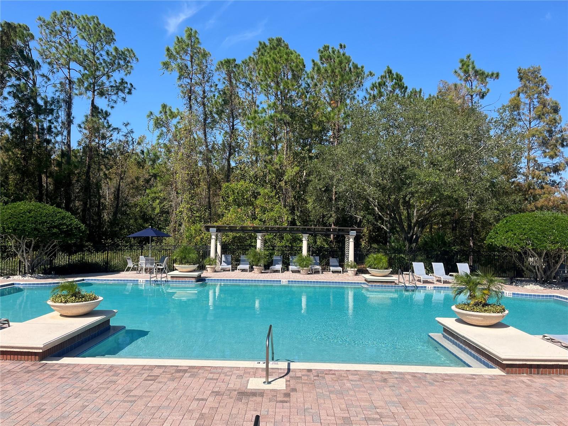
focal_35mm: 26
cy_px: 213
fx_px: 427
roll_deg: -0.7
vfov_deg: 53.1
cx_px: 284
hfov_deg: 67.3
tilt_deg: +1.6
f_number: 1.6
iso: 50
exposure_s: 1/3413
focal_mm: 5.1
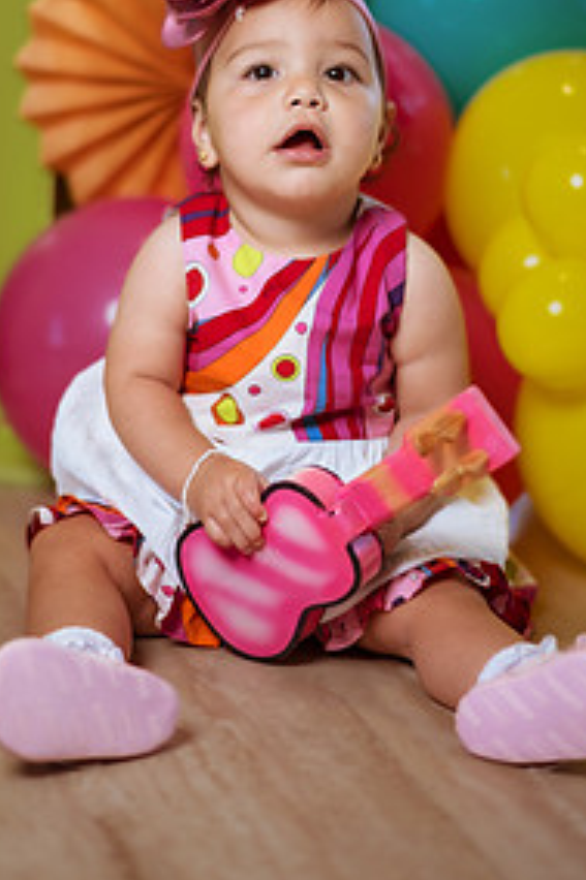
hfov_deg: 14.8
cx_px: 304
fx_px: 2249
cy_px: 273
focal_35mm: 92
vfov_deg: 22.0
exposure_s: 1/1250
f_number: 1.6
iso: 160
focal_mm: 58
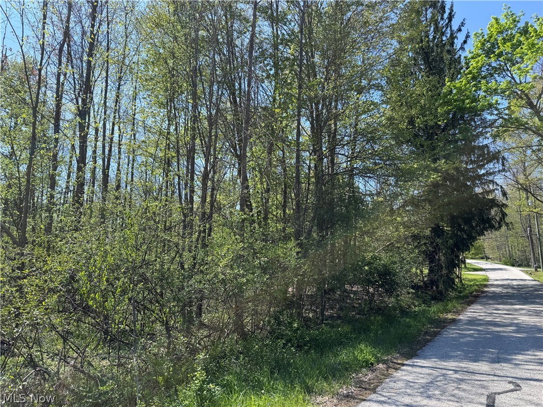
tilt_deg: +11.9
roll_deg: -1.9
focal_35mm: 24
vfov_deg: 56.8
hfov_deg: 71.6
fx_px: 376
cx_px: 272
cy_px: 204
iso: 80
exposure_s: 1/2105
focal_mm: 6.76
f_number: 1.78
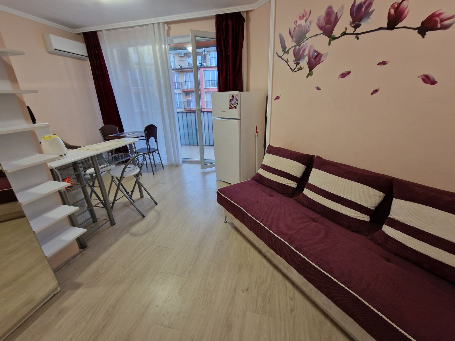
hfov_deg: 106.2
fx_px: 171
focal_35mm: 13
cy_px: 170
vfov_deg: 89.9
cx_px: 228
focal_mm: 2.2
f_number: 2.2
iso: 500
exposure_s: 1/30
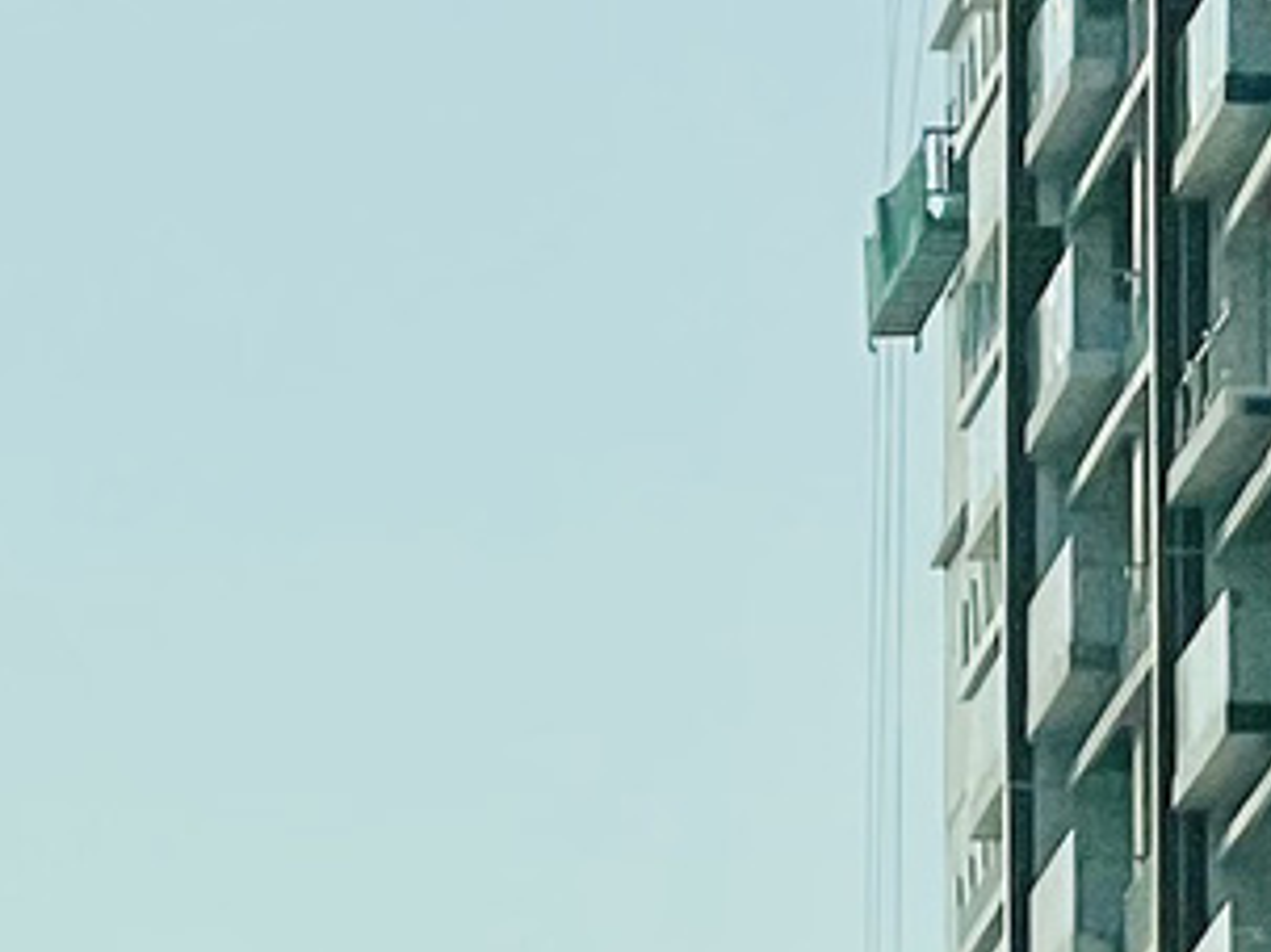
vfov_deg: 4.2
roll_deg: +0.1
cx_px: 352
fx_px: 12589
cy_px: 2806
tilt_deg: +3.6
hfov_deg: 5.8
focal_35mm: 343
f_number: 2
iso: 25
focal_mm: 6
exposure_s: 1/4348
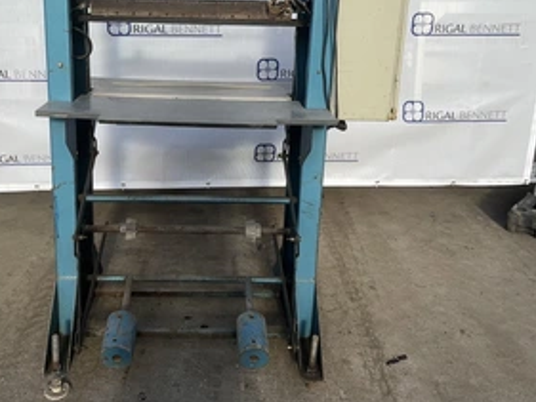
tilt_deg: -12.5
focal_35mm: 37
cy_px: 147
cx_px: 216
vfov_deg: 38.4
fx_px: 573
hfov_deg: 49.8
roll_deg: +0.2
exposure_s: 1/1339
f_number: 1.6
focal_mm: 5.1
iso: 40
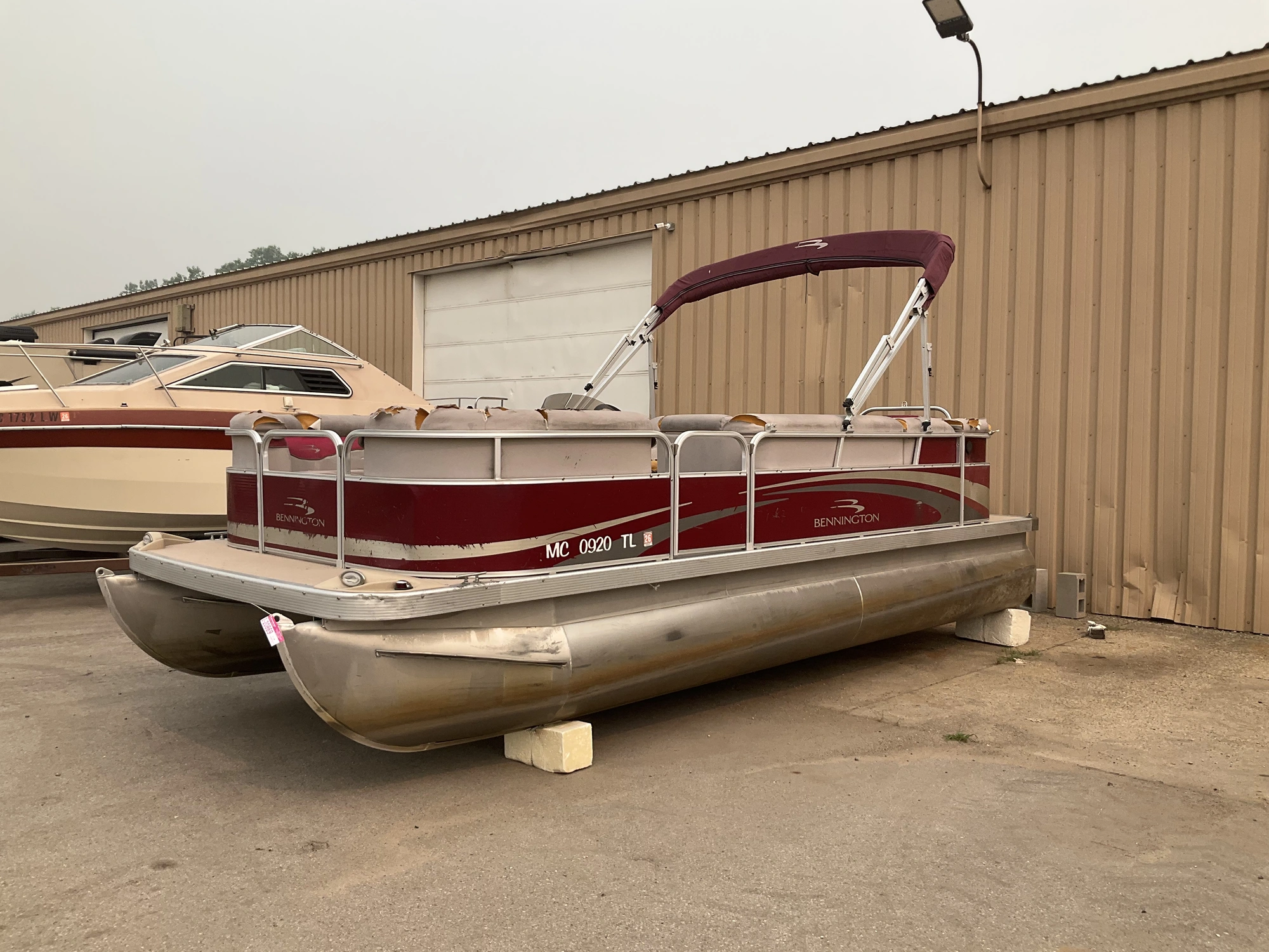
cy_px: 476
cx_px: 634
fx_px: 1063
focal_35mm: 29
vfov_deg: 48.2
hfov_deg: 61.7
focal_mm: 3
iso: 25
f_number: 1.8
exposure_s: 1/1786
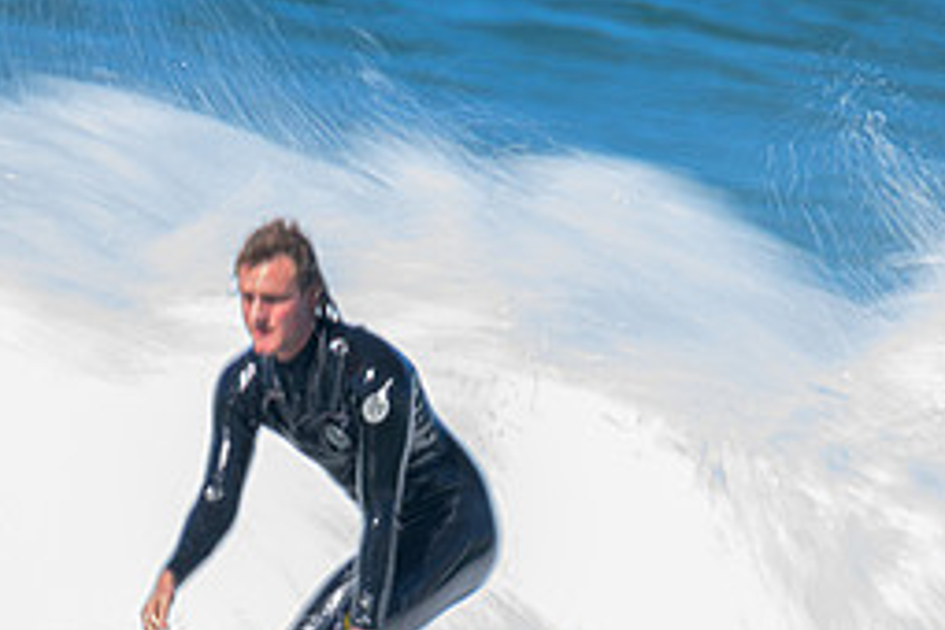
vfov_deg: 0.8
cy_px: 713
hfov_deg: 1.1
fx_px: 47771
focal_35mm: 1820
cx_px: 322
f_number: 11
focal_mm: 800
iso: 32
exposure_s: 1/15
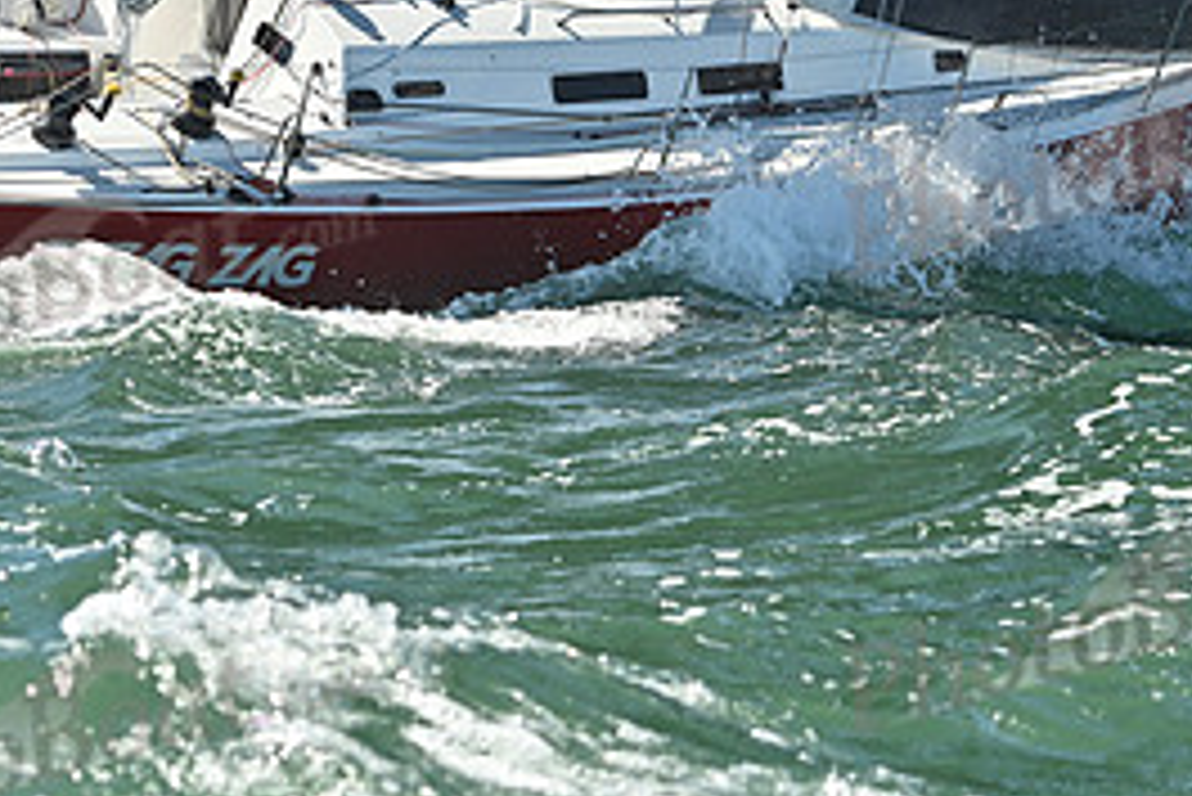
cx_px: 612
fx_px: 5069
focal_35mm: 153
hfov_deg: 13.4
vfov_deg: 8.9
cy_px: -11
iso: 320
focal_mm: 70
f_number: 5.6
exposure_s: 1/1600
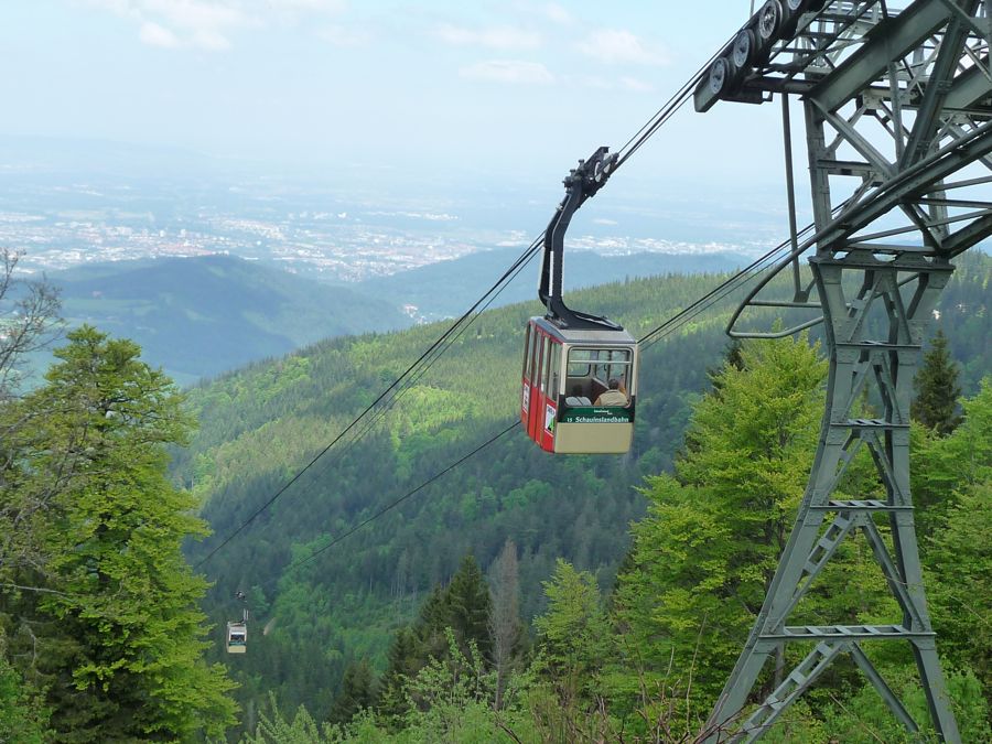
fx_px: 1547
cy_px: 372
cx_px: 496
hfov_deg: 35.5
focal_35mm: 54
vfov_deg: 27.0
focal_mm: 6.7
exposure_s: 1/400
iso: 160
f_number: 3.9
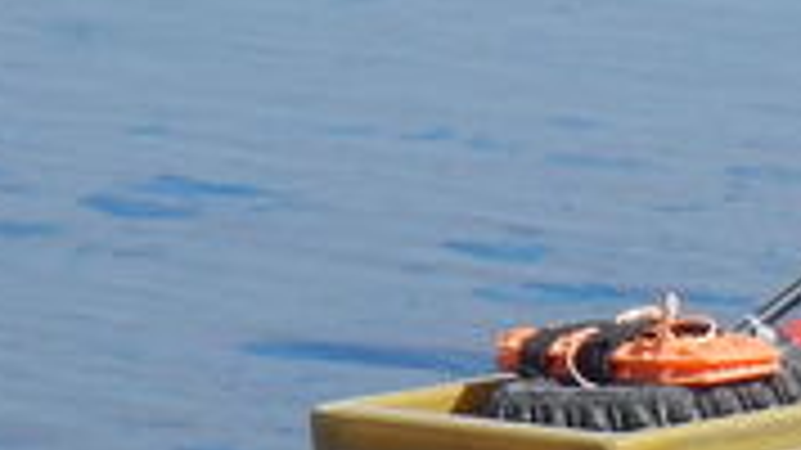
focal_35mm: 783
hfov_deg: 2.8
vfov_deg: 1.5
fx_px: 16625
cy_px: 639
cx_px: 1066
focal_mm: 22.9
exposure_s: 1/1000
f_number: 4.7
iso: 125
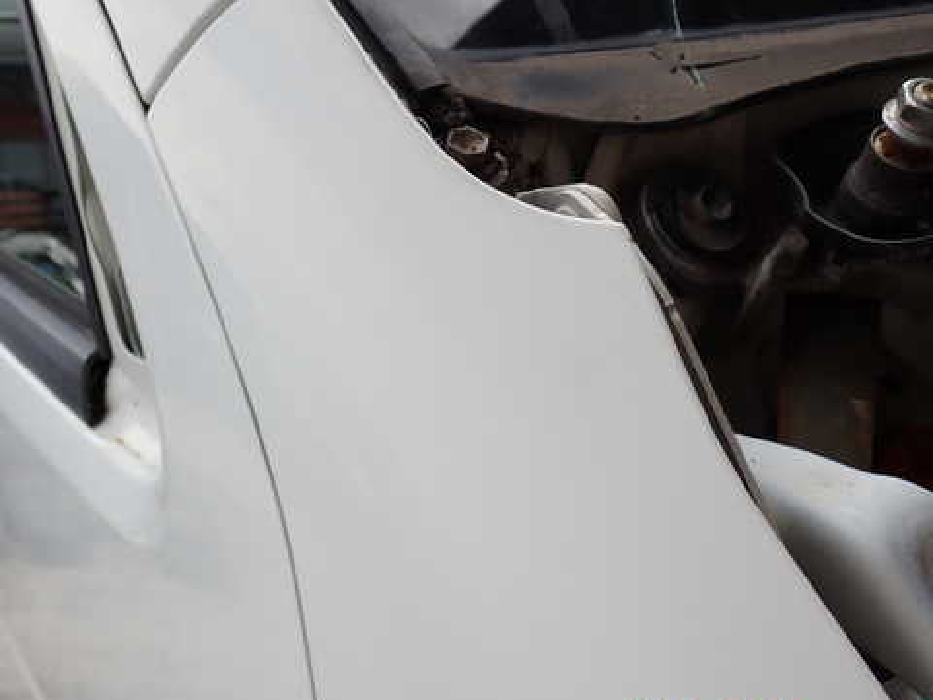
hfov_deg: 42.1
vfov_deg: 32.2
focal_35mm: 45
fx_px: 1213
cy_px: 311
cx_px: 490
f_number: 3.5
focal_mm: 6.37
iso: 100
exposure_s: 1/500
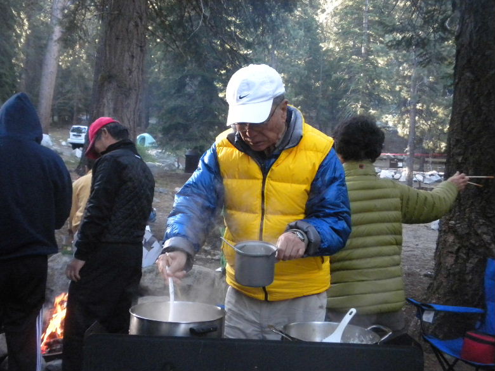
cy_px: 186
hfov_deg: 50.1
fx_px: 529
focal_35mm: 37
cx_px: 248
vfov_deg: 38.7
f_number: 3.5
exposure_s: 1/130
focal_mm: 6.6
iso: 800
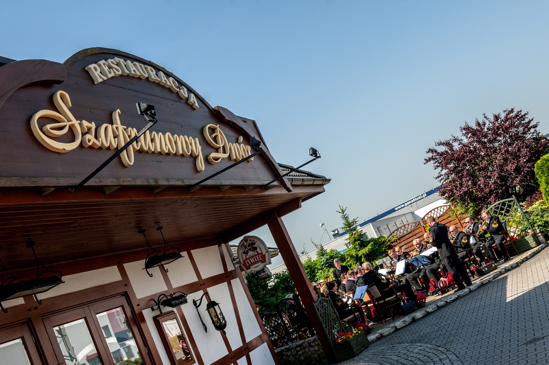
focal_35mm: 44
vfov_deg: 30.5
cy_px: 182
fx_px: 671
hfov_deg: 44.5
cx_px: 274
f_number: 6.3
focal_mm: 44
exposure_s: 1/2000
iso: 640
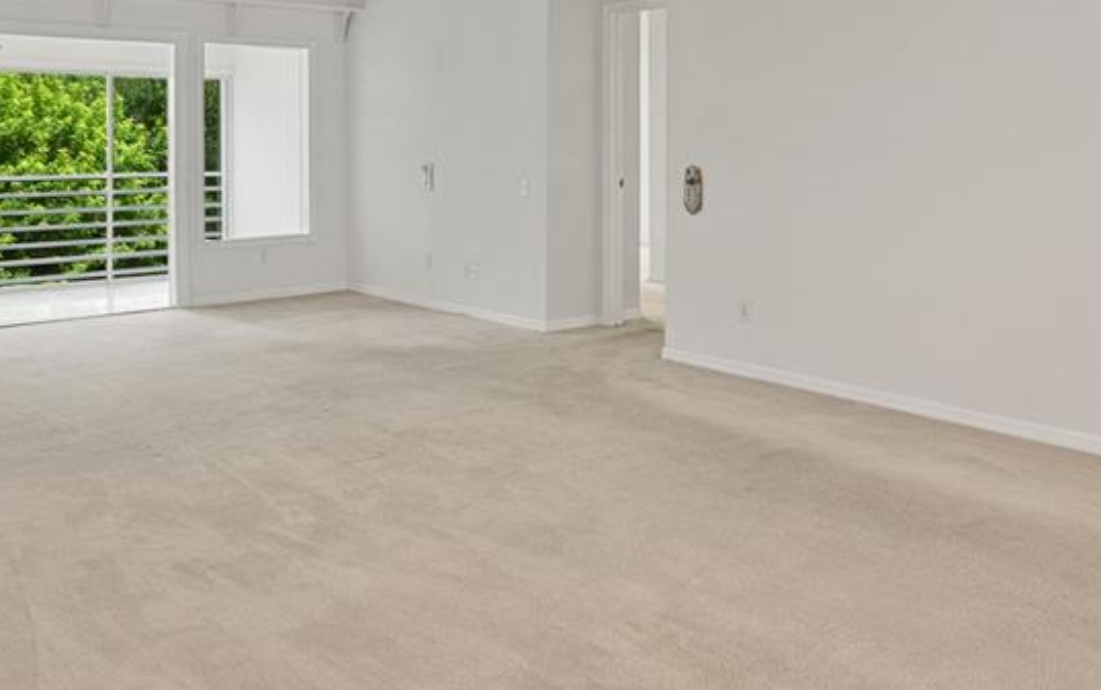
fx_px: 960
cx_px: 497
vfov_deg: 37.9
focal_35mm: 32
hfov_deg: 59.6
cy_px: 127
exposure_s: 1/5
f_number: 4.5
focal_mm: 11
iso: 400
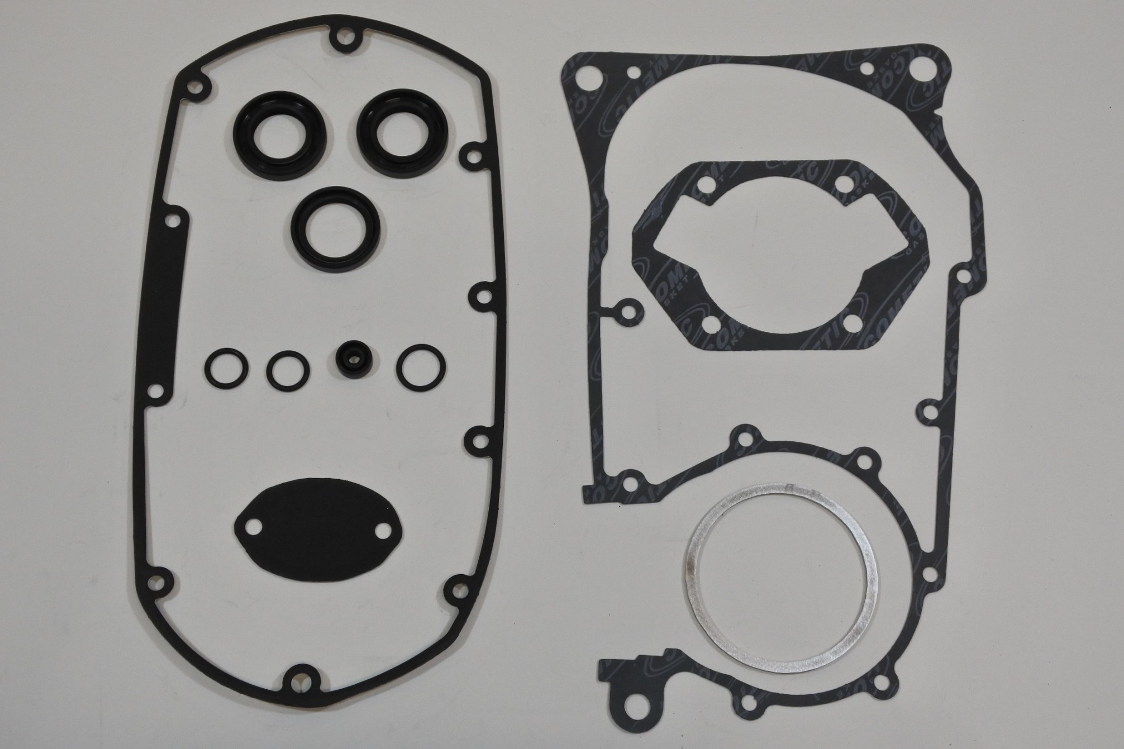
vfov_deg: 29.2
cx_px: 562
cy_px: 374
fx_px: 1436
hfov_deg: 42.7
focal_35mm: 46
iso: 640
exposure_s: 1/125
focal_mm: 17.2
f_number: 4.5
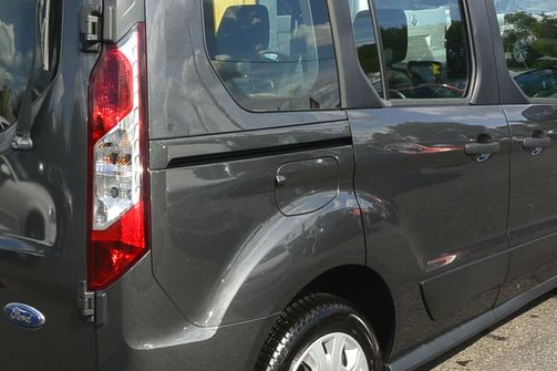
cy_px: 202
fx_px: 851
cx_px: 233
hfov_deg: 36.2
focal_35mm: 55
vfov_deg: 24.6
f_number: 8
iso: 160
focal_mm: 10
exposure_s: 1/250
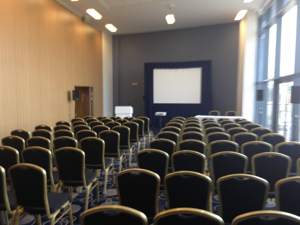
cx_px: 150
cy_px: 112
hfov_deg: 55.4
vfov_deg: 42.9
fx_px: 286
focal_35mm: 33
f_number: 2.4
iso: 50
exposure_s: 1/20
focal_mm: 4.12
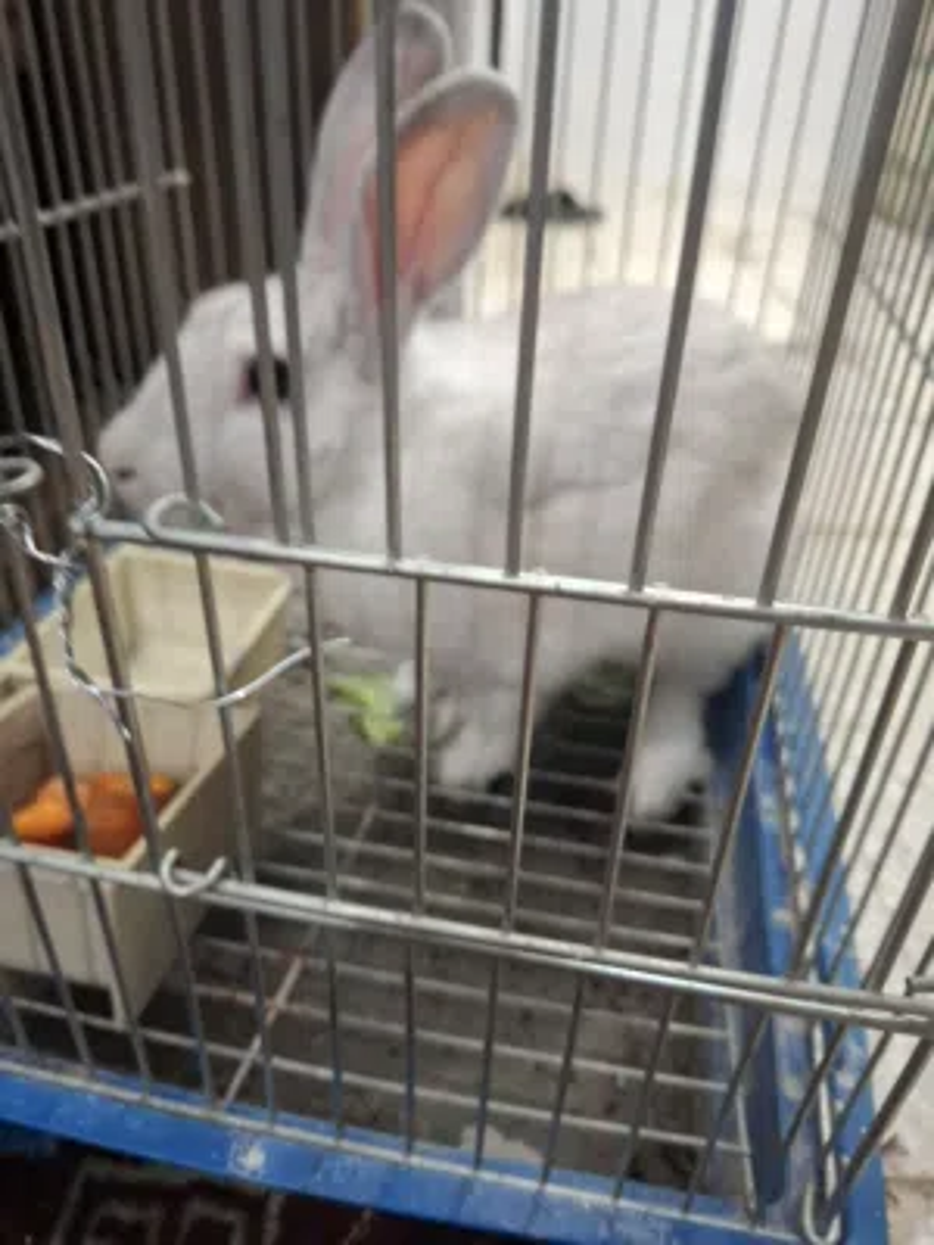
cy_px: 622
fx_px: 827
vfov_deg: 73.9
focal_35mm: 23
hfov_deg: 58.9
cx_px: 467
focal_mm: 5.54
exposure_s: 1/33
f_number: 1.8
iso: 400
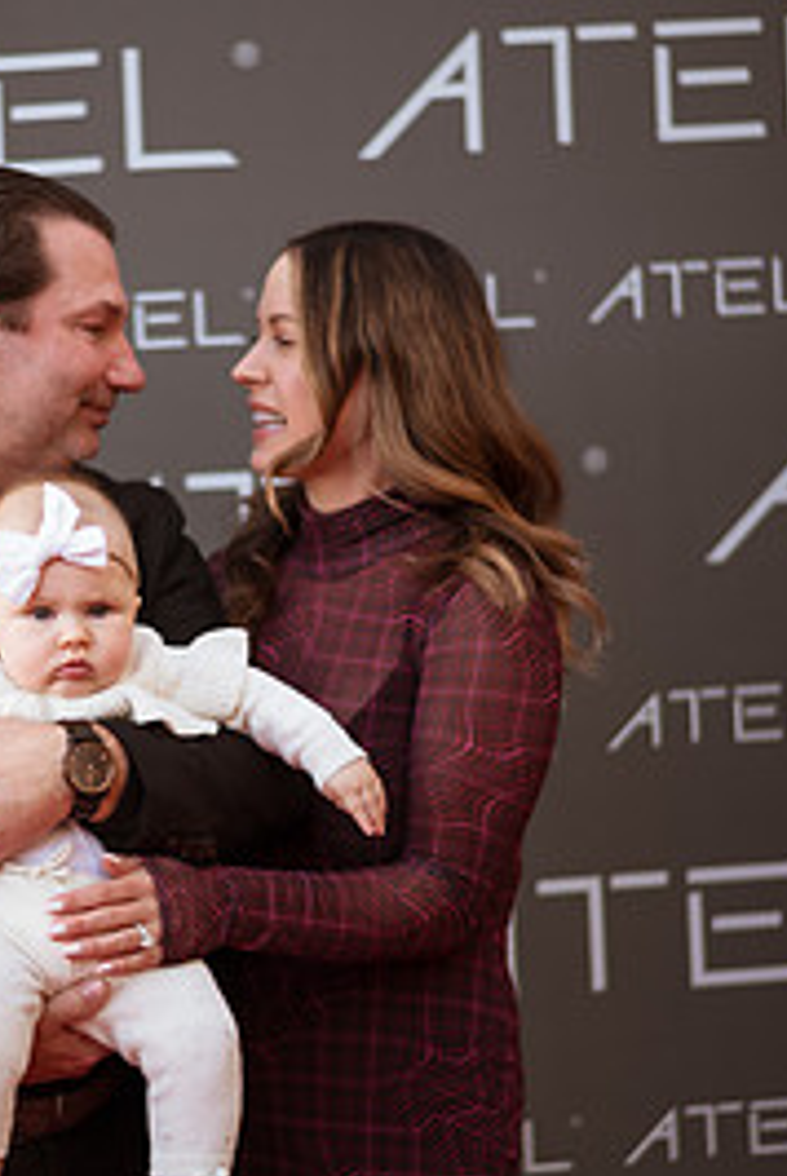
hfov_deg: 13.9
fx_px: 3205
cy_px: 606
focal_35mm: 98
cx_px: 172
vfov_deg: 20.8
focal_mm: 58
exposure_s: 1/1000
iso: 125
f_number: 1.4
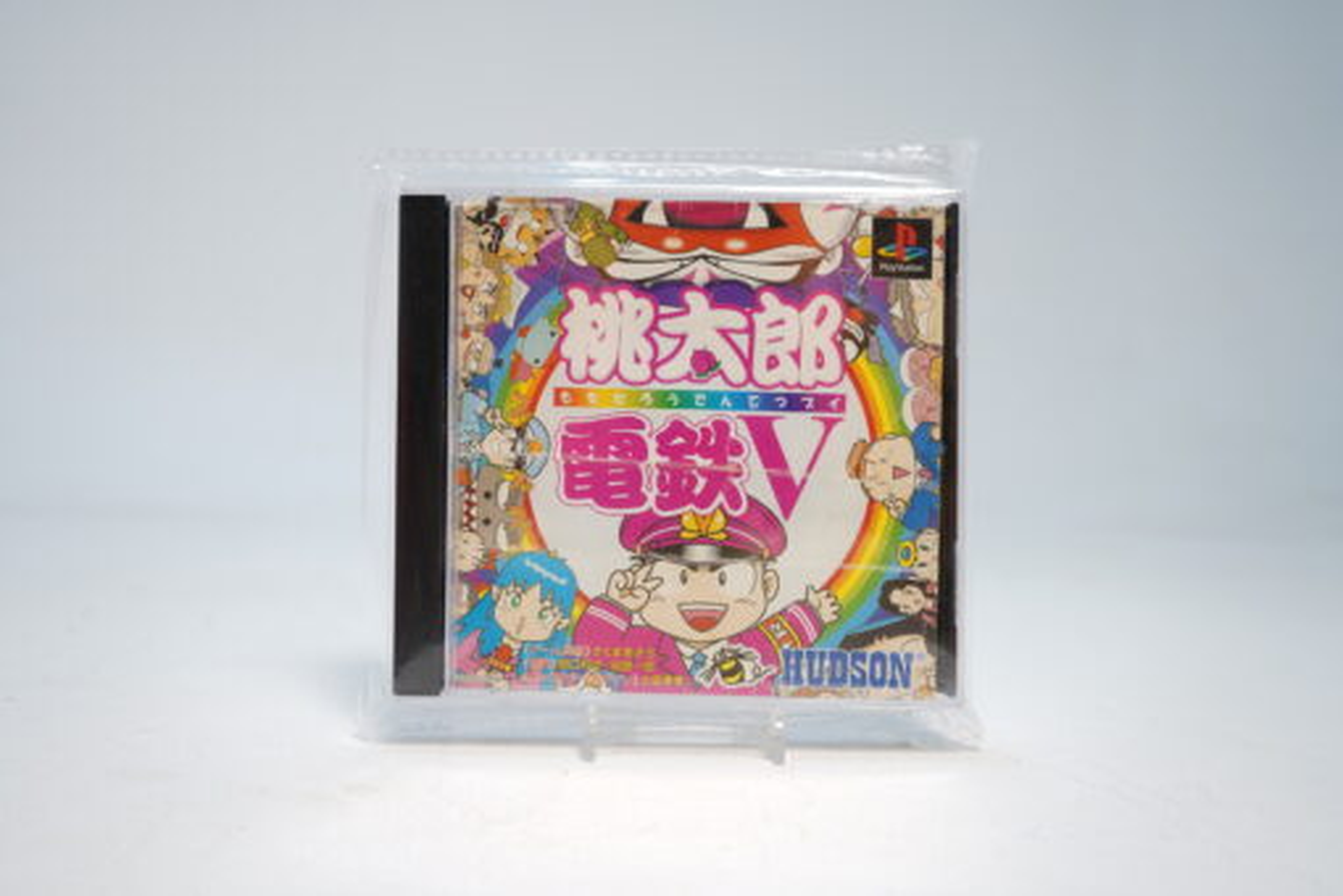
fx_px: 1268
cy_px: 448
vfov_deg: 38.9
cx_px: 672
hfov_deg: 55.8
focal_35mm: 34
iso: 64
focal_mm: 34
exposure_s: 1/4
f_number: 5.6
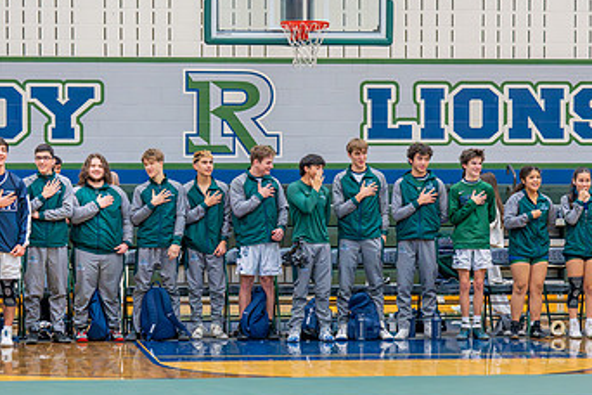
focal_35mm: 126
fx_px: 2072
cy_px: 256
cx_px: 265
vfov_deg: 10.9
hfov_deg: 16.3
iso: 4000
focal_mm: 72
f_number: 2.8
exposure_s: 1/640
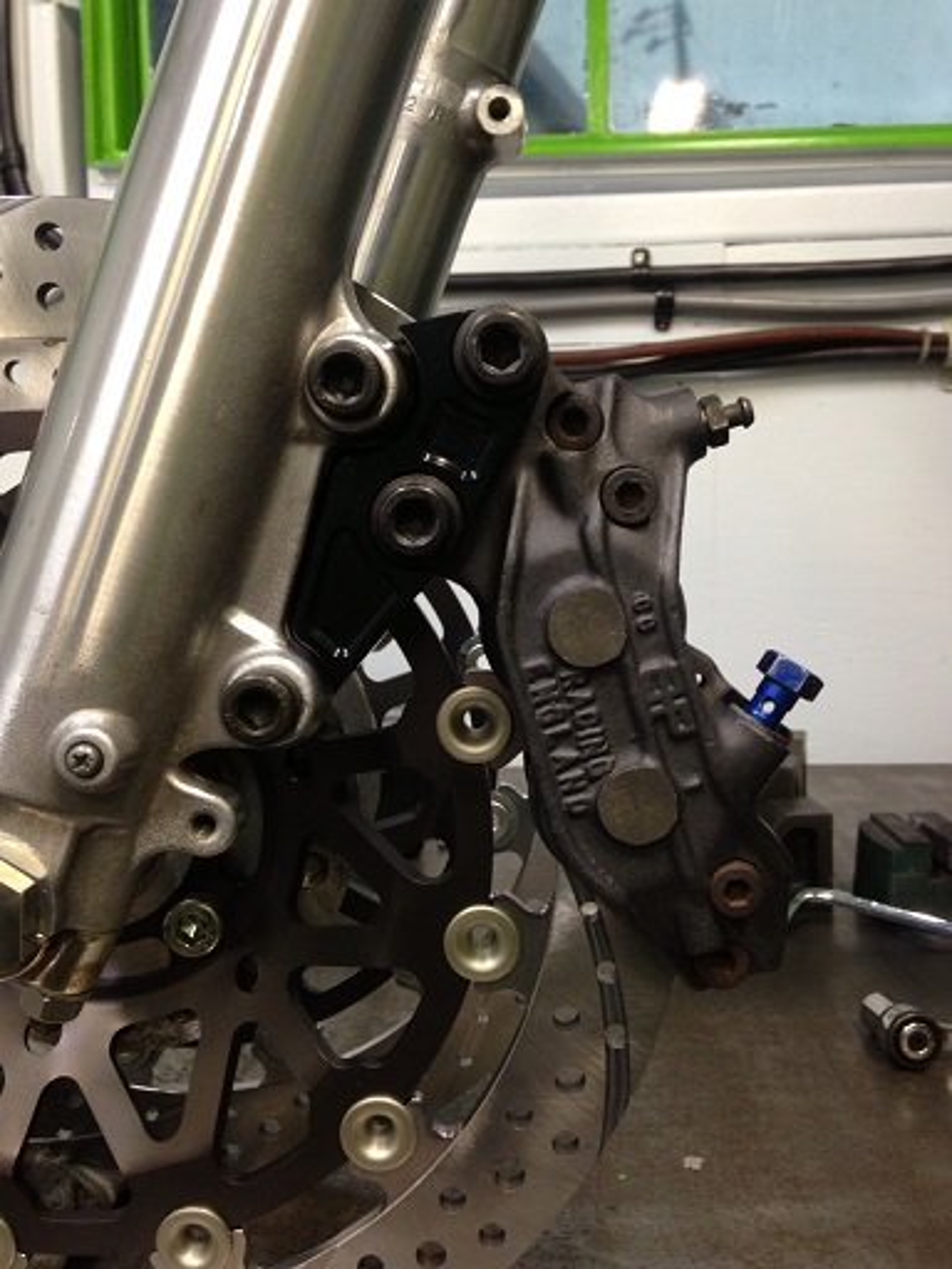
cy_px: 634
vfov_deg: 55.4
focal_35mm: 33
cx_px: 476
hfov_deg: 42.9
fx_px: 1210
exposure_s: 1/20
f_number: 2.4
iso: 125
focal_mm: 4.13
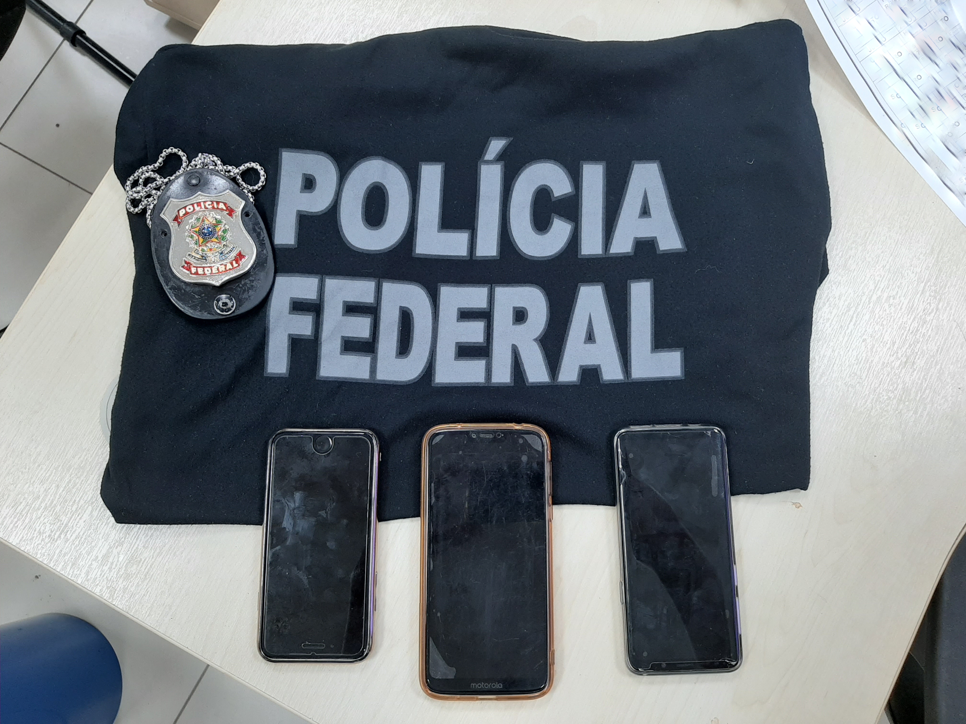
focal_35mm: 26
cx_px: 483
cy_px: 362
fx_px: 726
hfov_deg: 67.3
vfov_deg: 53.1
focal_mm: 3.93
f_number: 1.7
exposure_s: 1/60
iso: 80
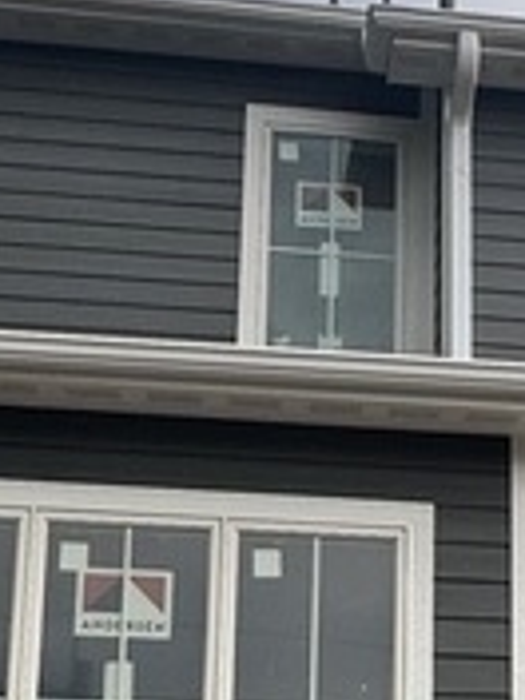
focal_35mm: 86
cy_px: 692
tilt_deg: +13.9
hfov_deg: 16.9
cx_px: 489
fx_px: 1739
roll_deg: -0.1
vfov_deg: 22.0
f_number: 2.2
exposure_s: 1/99
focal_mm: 2.22
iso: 80
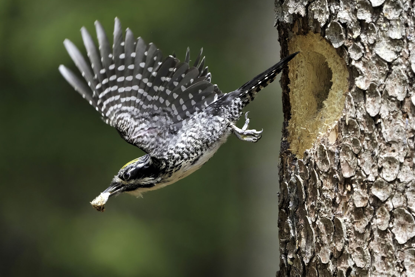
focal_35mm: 646
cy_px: 135
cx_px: 193
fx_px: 7446
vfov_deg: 2.1
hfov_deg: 3.2
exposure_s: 1/3200
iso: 5000
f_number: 6.3
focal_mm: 600
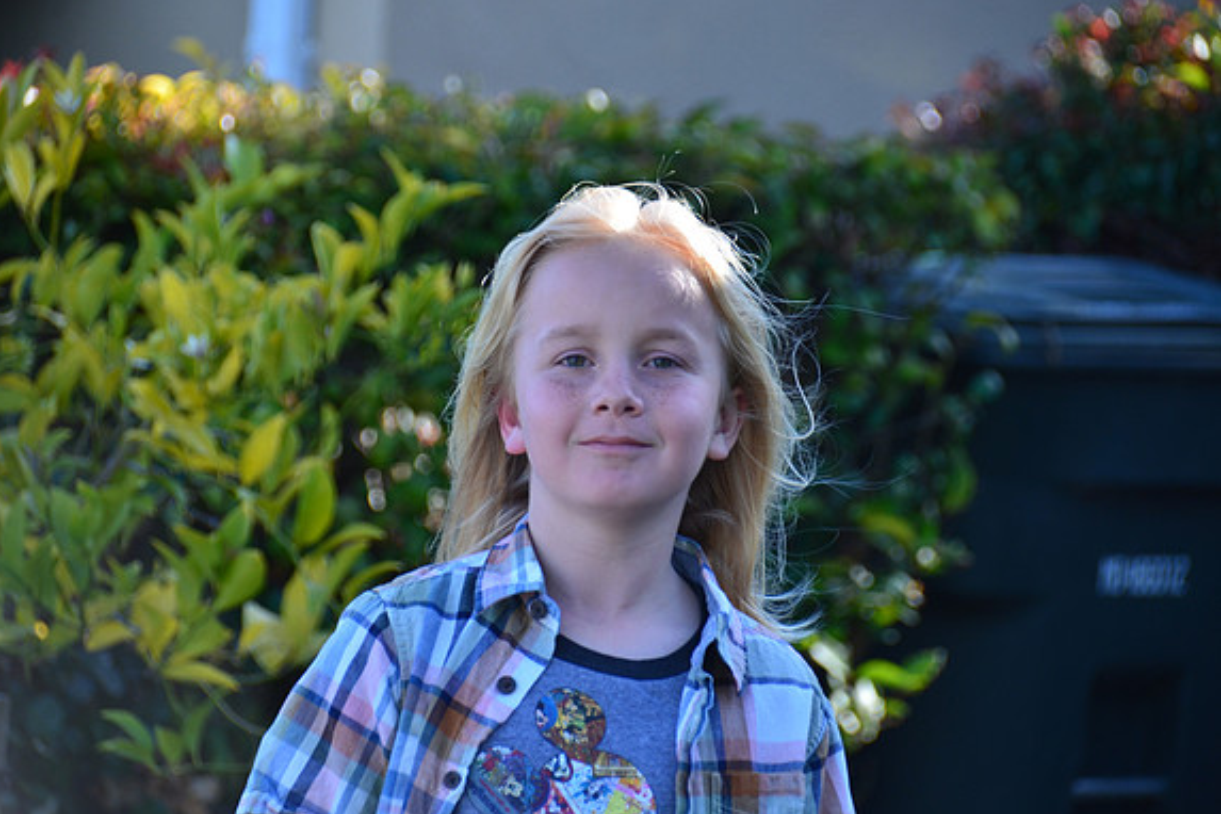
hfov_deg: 7.2
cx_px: 605
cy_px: 407
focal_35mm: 288
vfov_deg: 4.8
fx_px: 9767
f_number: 5.6
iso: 400
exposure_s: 1/400
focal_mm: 190
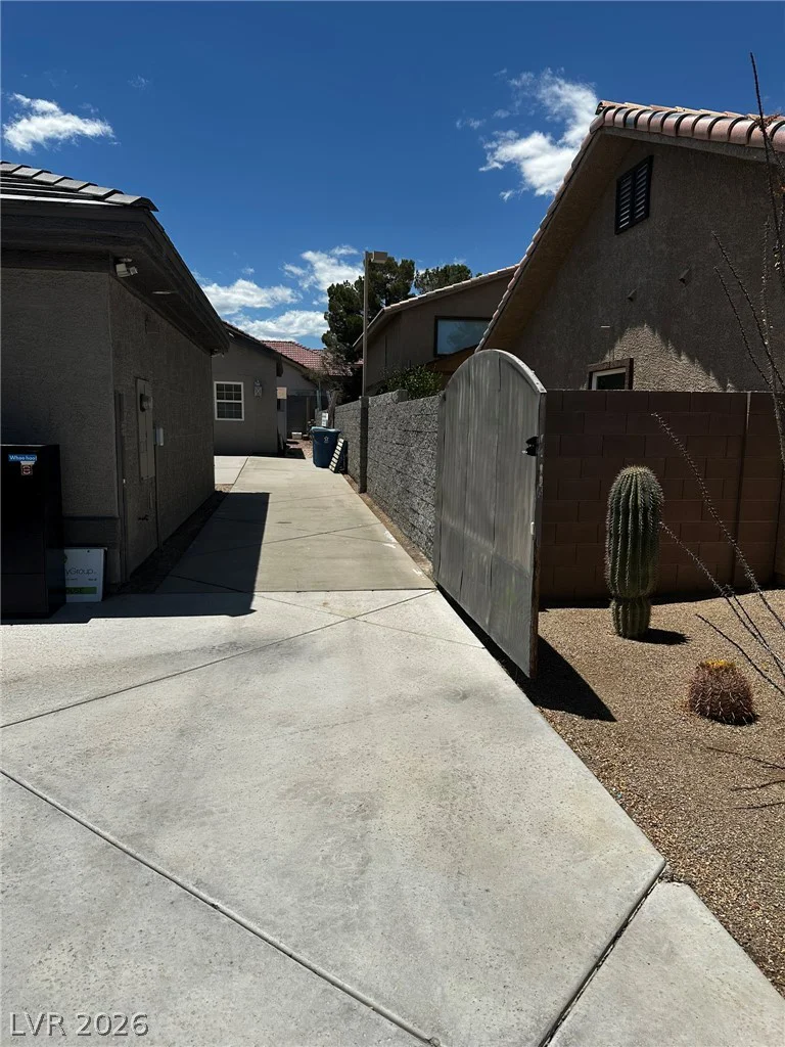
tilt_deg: -8.0
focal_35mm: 24
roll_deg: -2.0
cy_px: 524
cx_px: 392
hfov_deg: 56.8
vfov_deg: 71.6
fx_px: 726
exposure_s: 1/7576
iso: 80
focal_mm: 6.86
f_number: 1.78
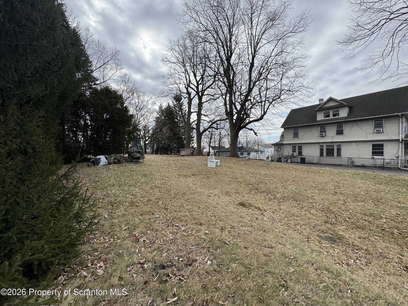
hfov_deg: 102.1
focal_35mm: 14
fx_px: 165
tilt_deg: -0.9
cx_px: 204
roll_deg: -0.1
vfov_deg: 85.7
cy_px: 153
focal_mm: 2.22
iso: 40
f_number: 2.2
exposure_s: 1/1126
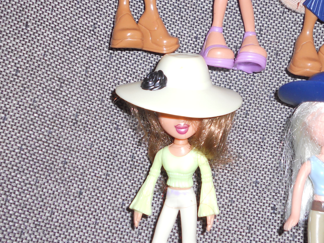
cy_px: 36
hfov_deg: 32.9
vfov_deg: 24.7
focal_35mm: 58
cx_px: 218
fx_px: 543
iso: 80
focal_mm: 5.8
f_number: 3.5
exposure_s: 1/25
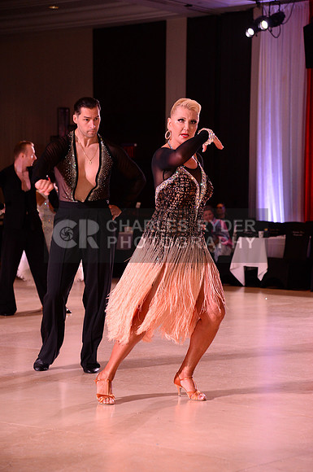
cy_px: 236
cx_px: 156
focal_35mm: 92
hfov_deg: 14.8
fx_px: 1203
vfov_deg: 22.2
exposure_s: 1/250
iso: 2500
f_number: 5.6
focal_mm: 92
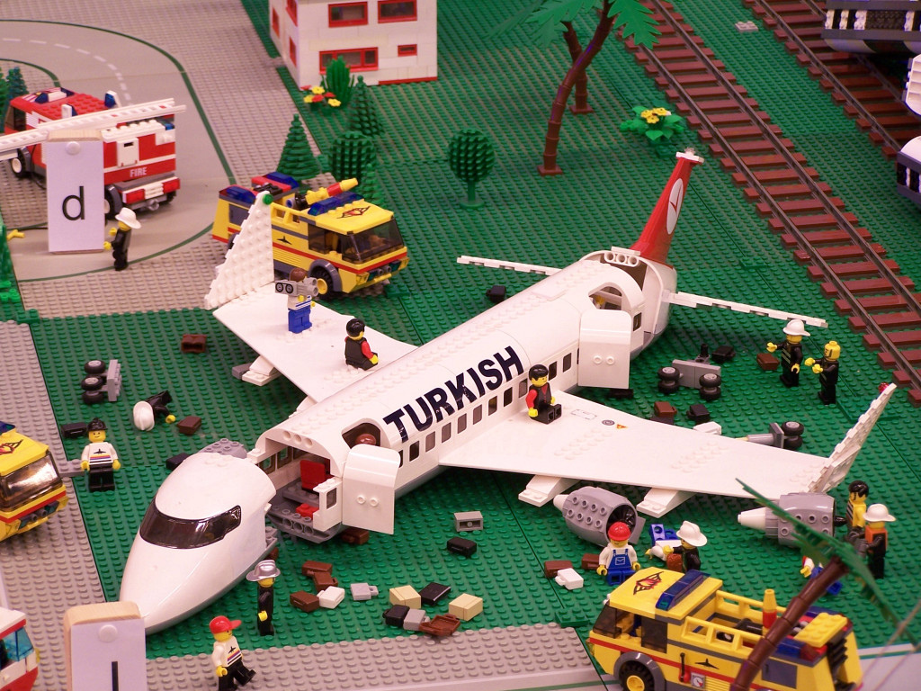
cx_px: 460
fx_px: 3698
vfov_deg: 10.7
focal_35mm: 139
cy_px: 346
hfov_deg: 14.2
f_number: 3.2
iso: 80
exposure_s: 1/4
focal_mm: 23.1
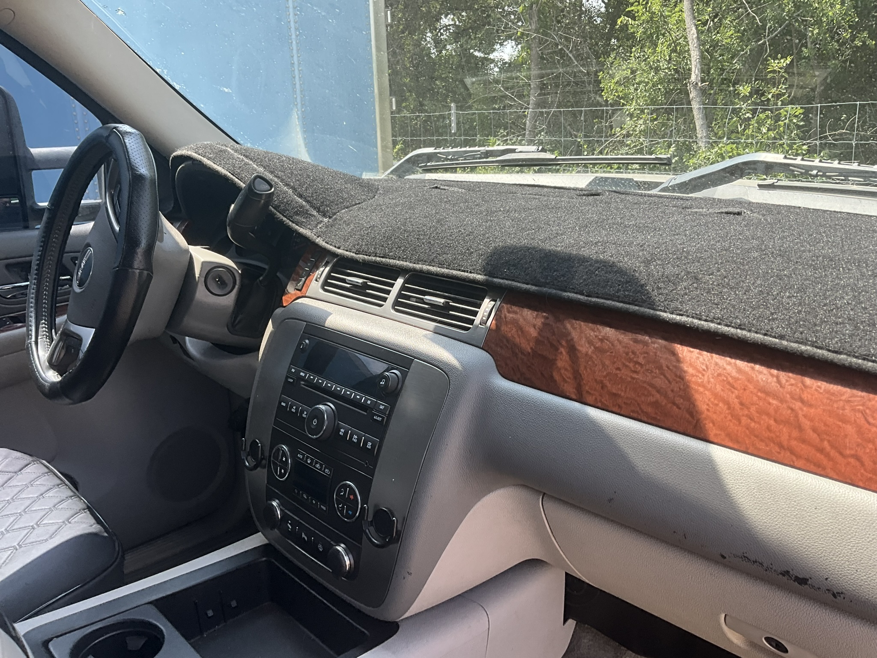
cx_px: 438
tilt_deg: -14.2
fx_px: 735
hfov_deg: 61.7
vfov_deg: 48.2
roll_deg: +2.0
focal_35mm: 29
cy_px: 329
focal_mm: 3
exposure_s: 1/158
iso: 20
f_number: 1.8
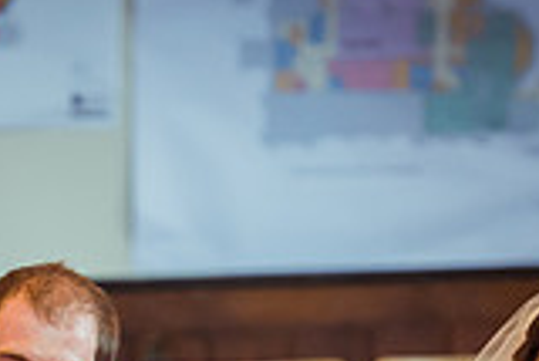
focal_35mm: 493
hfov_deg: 4.2
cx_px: -108
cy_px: 604
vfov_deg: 2.8
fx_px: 7388
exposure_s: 1/200
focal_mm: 135
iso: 1600
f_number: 2.8
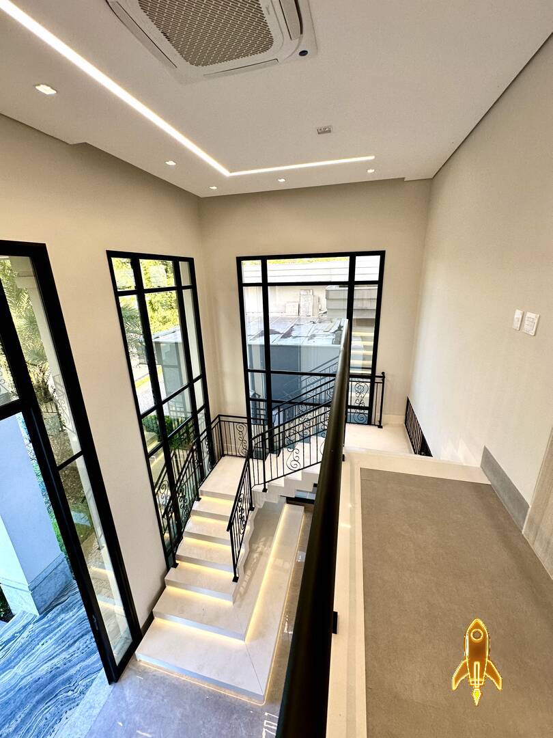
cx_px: 276
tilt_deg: -17.2
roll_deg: +0.8
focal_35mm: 14
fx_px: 298
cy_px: 369
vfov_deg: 102.1
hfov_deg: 85.7
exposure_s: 1/120
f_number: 2.2
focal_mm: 2.22
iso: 125
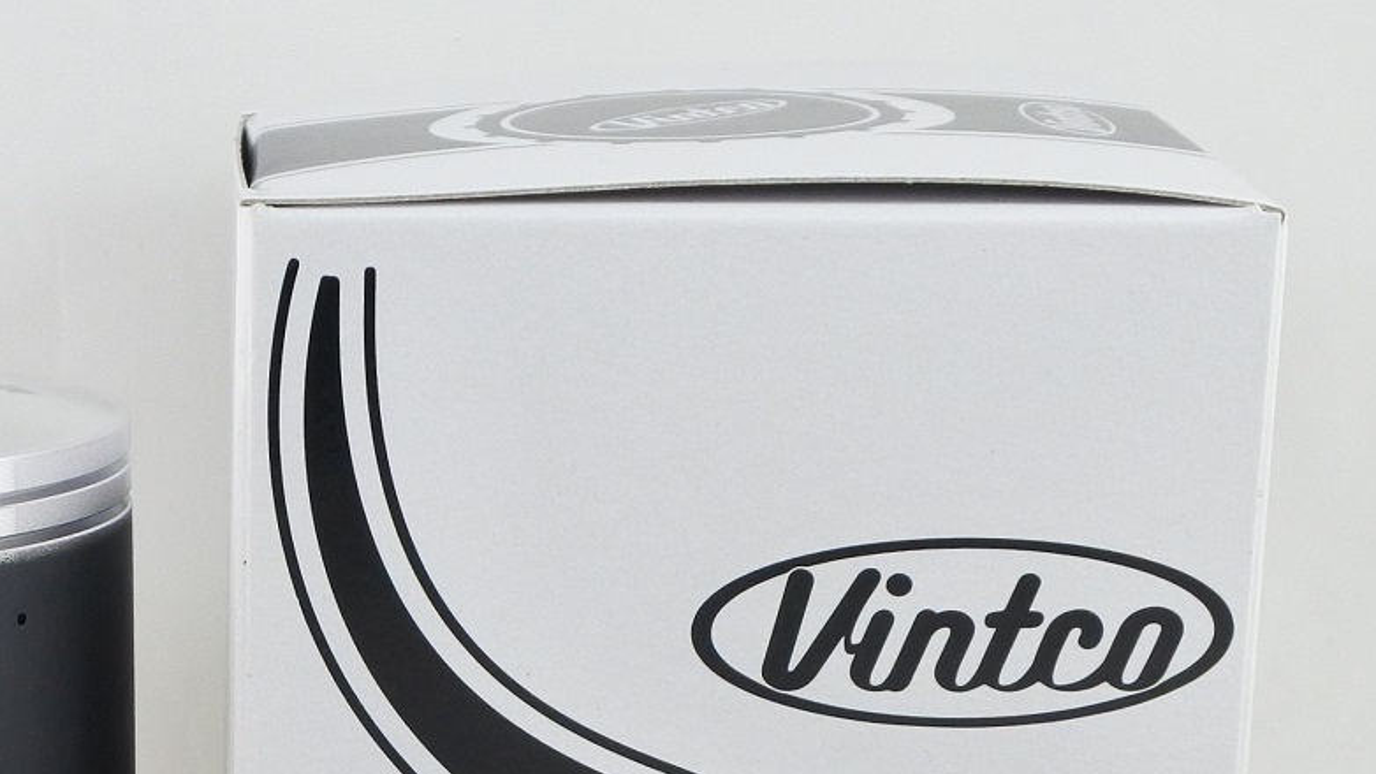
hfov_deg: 22.6
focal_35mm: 93
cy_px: 846
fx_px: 3393
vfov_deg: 12.8
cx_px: 242
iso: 560
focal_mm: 14.3
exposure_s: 1/125
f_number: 4
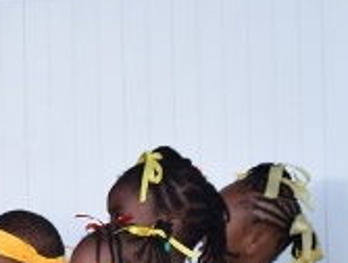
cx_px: -163
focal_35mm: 375
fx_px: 3778
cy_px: 423
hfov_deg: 5.2
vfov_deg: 4.0
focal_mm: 68
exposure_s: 1/200
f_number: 5.6
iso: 100
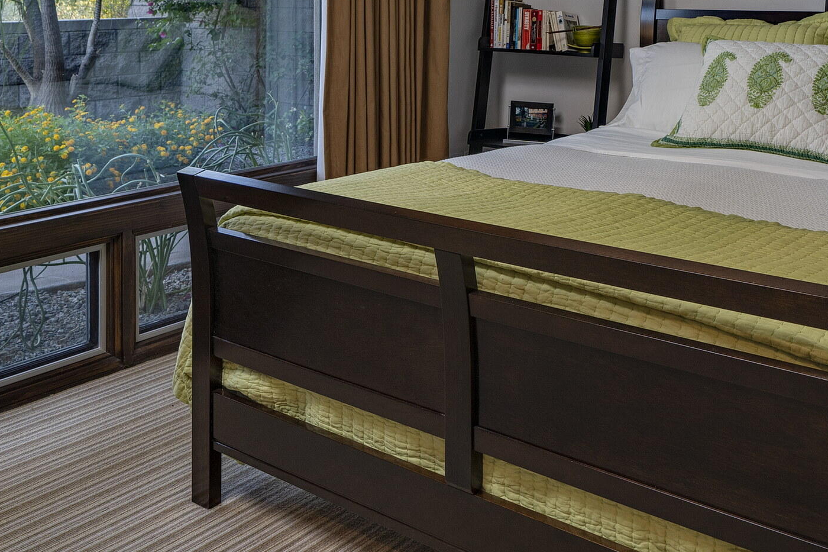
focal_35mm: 38
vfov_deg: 32.3
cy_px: 4
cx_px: 566
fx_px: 874
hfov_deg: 49.6
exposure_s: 1/5
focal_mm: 19
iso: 200
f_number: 7.1
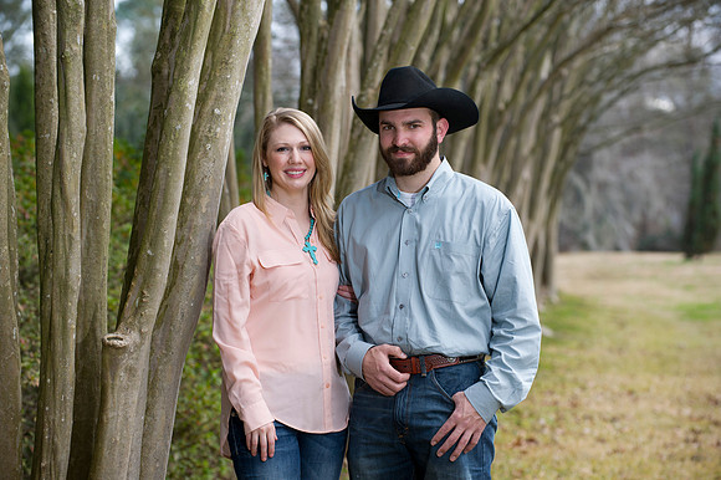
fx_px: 2702
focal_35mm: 135
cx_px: 360
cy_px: 240
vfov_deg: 10.1
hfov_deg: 15.2
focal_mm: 135
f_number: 4
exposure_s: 1/200
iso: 250
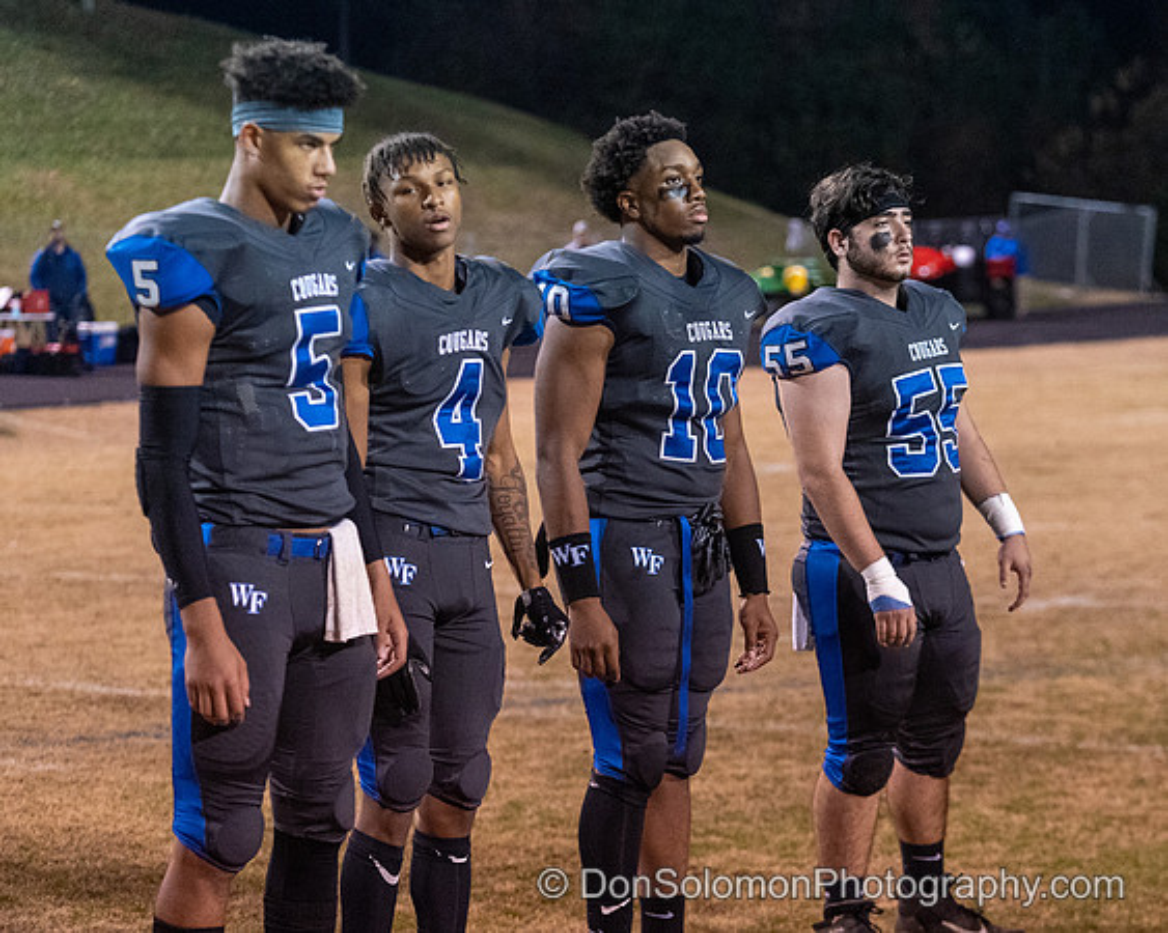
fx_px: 3682
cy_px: 495
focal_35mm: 107
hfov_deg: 18.0
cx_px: 753
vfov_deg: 14.4
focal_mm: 81
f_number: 3.2
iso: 6400
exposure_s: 1/400
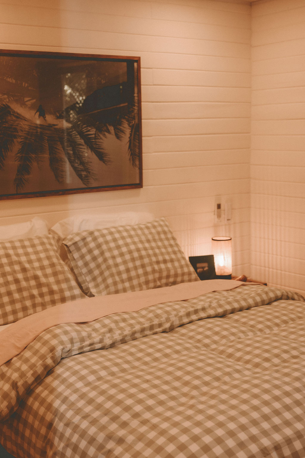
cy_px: 229
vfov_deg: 39.6
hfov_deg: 27.0
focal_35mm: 50
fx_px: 636
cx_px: 152
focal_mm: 50
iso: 2000
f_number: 4.5
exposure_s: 1/250
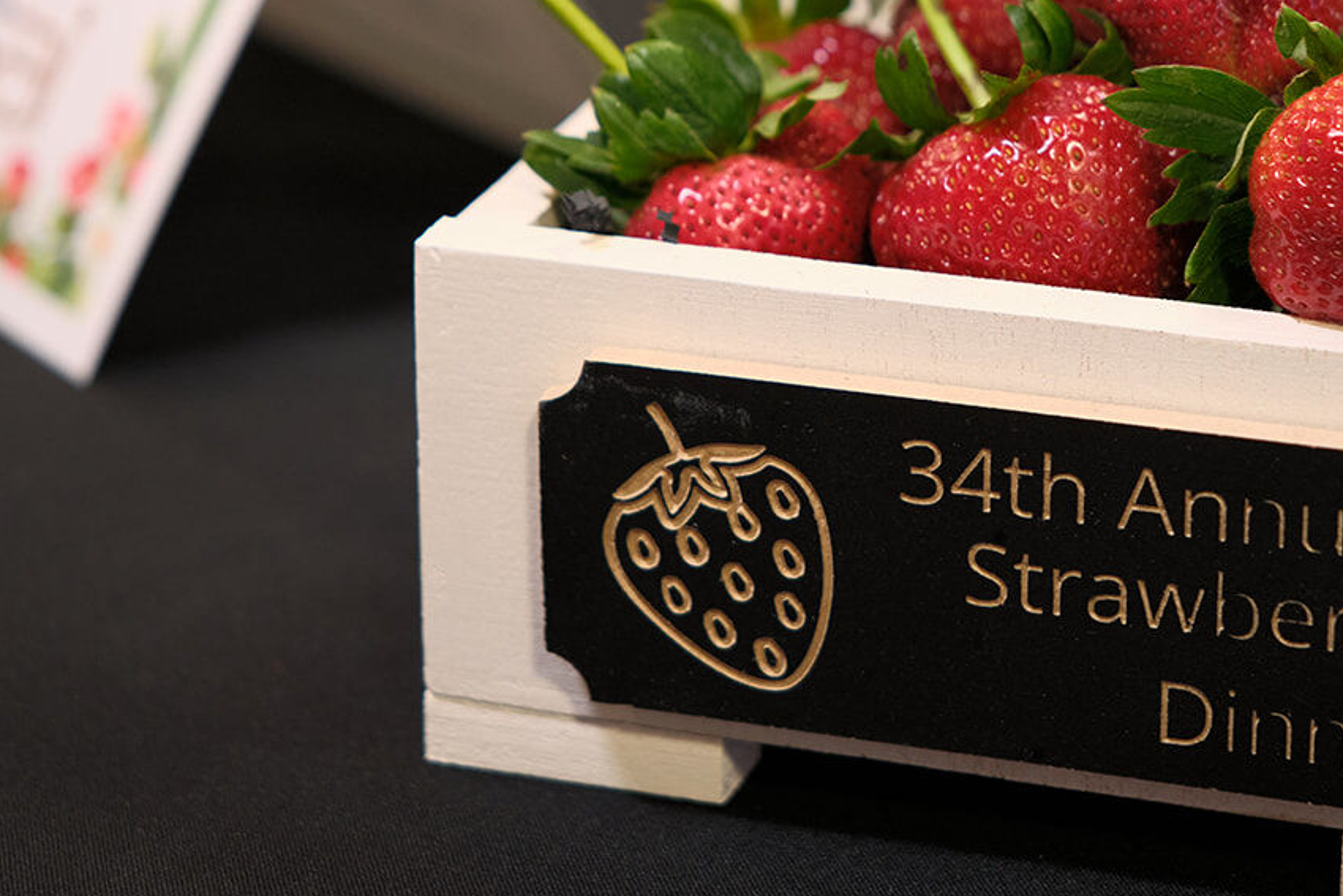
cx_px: 877
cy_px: 130
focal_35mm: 113
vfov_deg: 12.1
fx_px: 4216
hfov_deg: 18.1
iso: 800
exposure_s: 1/125
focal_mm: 40
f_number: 2
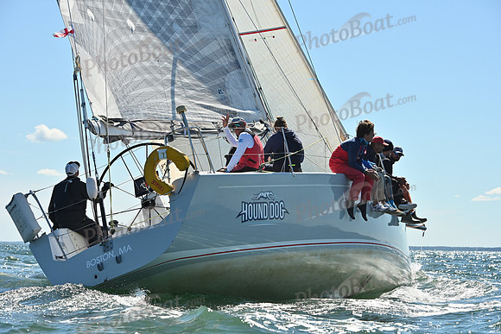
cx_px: 250
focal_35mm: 116
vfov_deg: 11.8
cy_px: 167
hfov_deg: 17.6
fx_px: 1615
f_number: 10
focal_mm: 116
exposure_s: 1/1250
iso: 320
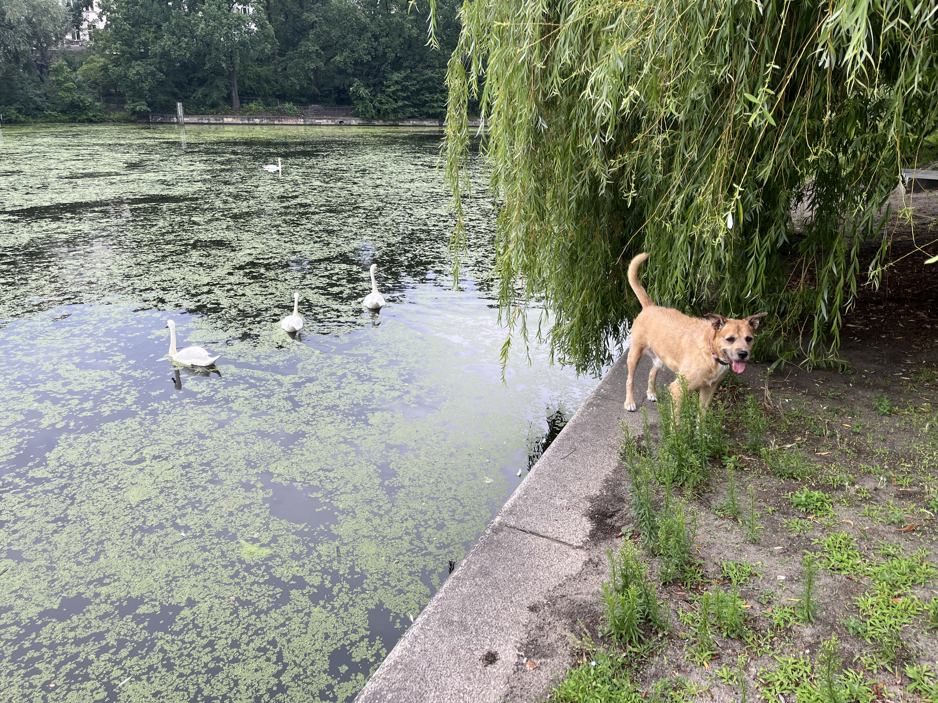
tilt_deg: -20.1
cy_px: 352
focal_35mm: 26
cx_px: 469
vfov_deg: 53.1
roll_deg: -1.2
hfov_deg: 67.3
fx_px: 705
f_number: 1.6
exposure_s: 1/454
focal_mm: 5.1
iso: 50
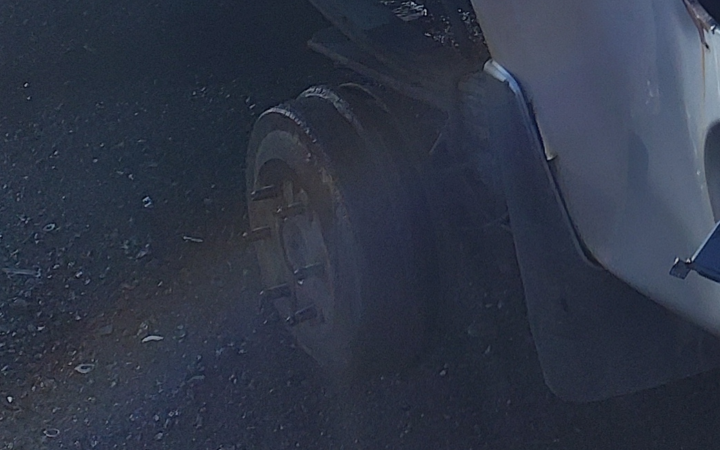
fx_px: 2138
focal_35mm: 109
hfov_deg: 18.2
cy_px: -261
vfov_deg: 11.4
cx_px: 839
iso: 40
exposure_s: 1/236
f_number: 1.9
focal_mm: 3.58
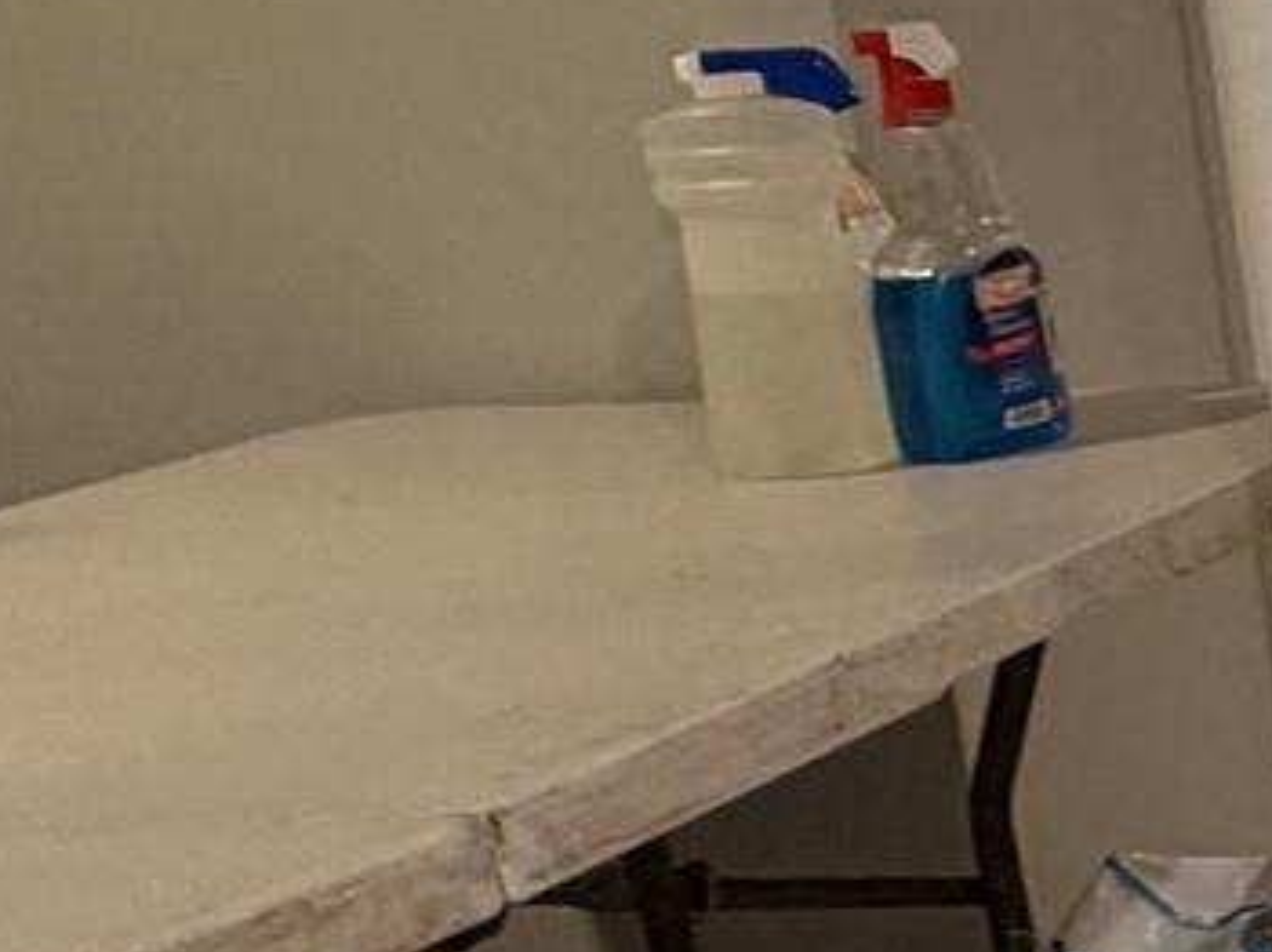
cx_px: 2860
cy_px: 531
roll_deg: +1.6
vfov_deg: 18.0
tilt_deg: -13.0
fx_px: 3011
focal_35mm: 82
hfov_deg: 15.7
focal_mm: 2.22
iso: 250
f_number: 2.2
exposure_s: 1/60
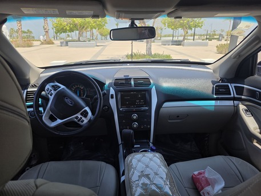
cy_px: 98
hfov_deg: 73.9
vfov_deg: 58.9
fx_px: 173
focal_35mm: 23
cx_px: 130
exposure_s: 1/2524
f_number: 1.7
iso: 80
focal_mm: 6.3
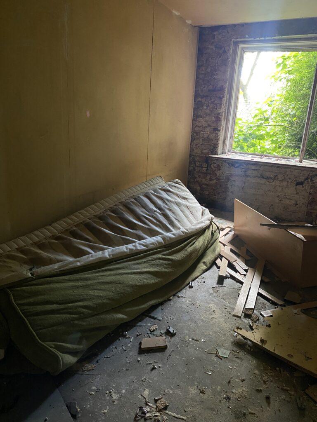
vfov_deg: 67.3
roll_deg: -2.7
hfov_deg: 53.1
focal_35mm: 26
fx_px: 317
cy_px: 211
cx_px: 158
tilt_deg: -16.5
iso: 500
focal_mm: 4.25
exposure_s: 1/48
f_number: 1.8
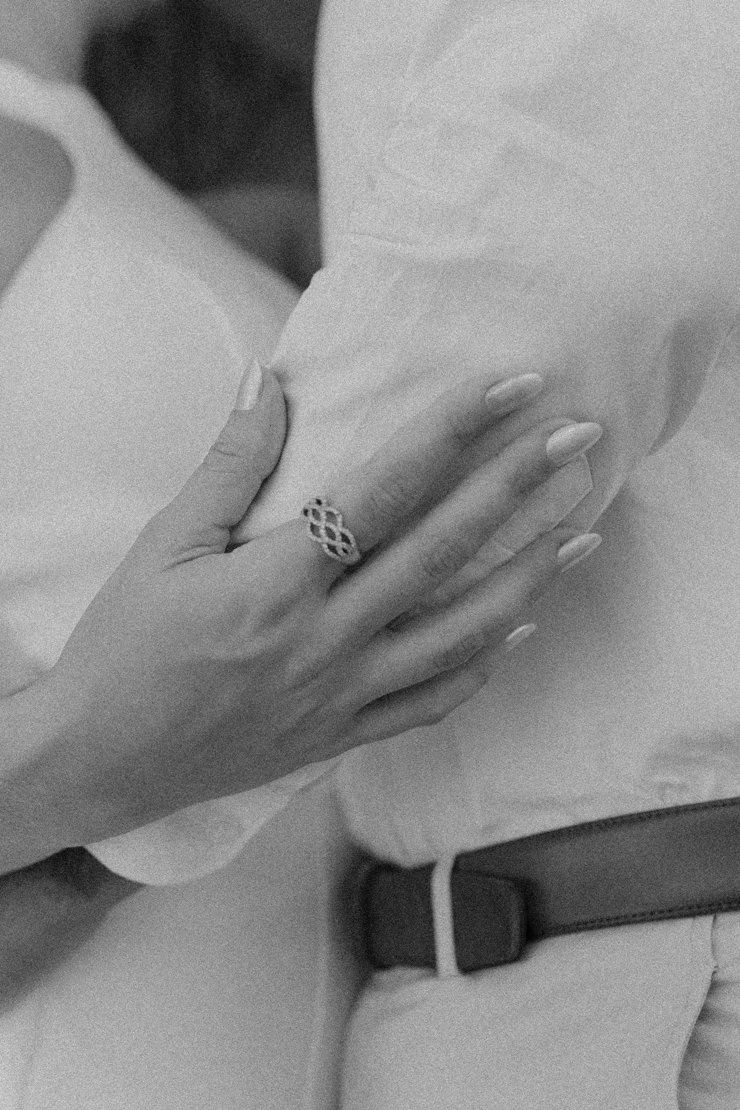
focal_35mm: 45
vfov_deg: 43.6
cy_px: 555
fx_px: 1387
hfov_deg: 29.9
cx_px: 370
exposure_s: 1/400
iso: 100
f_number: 2.8
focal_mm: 30
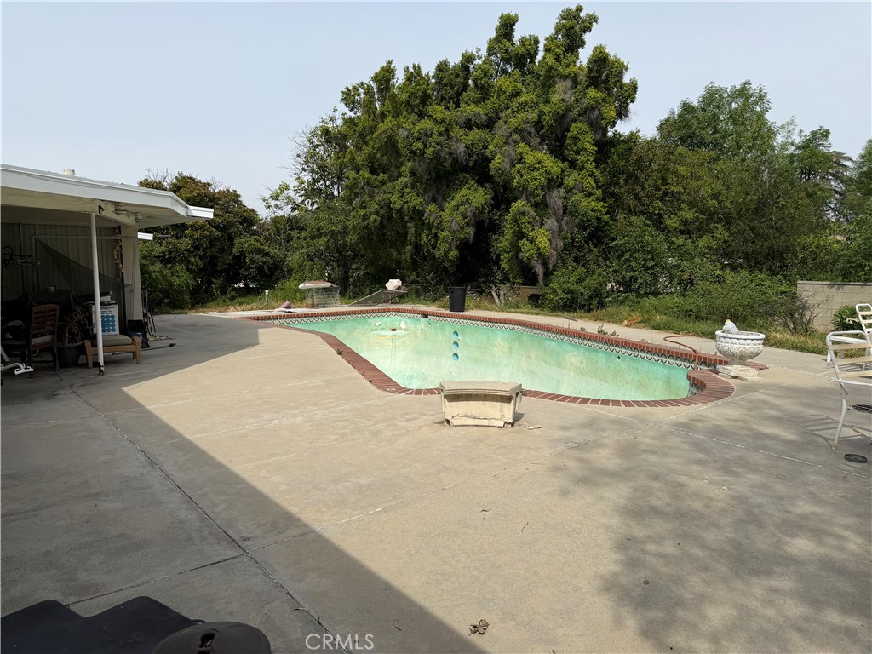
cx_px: 436
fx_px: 605
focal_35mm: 24
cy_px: 327
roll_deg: +0.6
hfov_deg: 71.6
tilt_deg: -6.4
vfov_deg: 56.8
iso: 80
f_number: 1.78
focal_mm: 6.76
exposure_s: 1/6173
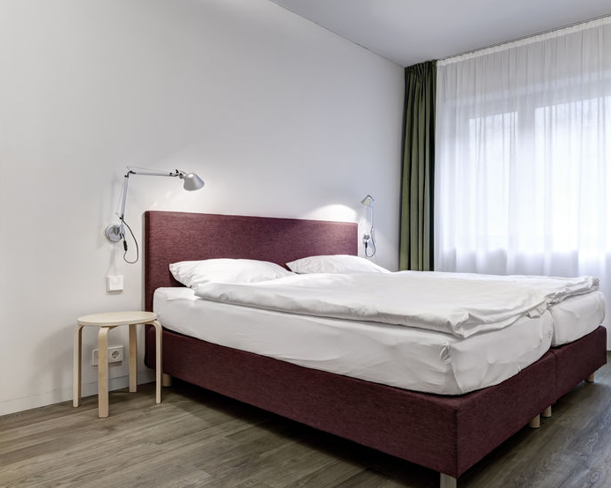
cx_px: 391
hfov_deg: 64.8
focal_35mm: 26
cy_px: 232
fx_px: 470
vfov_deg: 54.9
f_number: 11
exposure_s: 1
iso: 125
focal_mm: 20
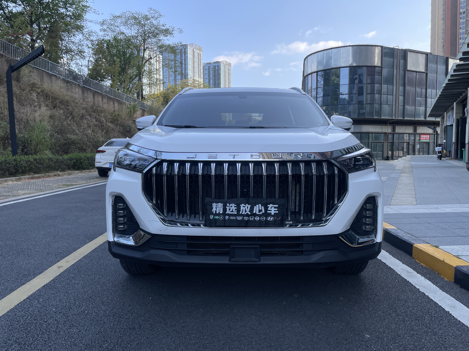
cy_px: 176
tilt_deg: -3.5
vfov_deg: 53.1
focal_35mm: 26
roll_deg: +0.7
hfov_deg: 67.3
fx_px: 352
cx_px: 234
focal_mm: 4.2
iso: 32
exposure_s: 1/1171
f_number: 1.6
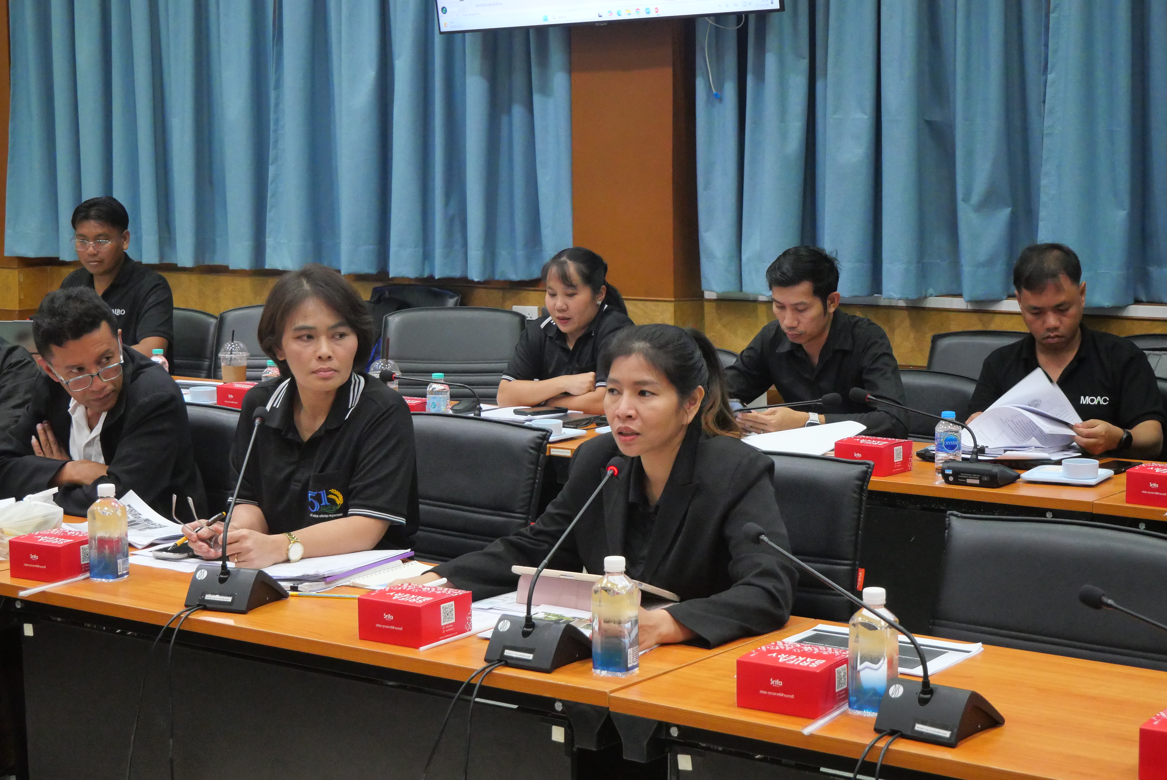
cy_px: 390
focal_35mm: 62
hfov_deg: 32.4
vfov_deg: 21.9
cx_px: 584
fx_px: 2011
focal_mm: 30
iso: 3200
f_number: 4.9
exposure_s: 1/80
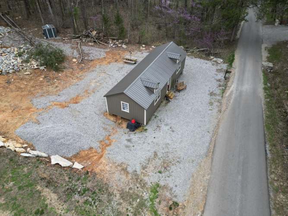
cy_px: 108
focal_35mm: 24
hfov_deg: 71.6
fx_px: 200
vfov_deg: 56.8
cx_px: 144
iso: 100
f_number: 1.7
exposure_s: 1/320
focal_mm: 6.72
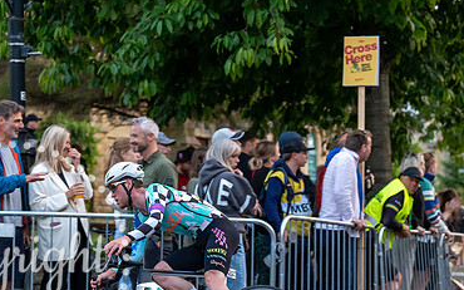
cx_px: 207
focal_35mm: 112
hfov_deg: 18.6
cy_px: 195
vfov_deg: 11.7
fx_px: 1416
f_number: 2.8
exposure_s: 1/1000
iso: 3200
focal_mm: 70
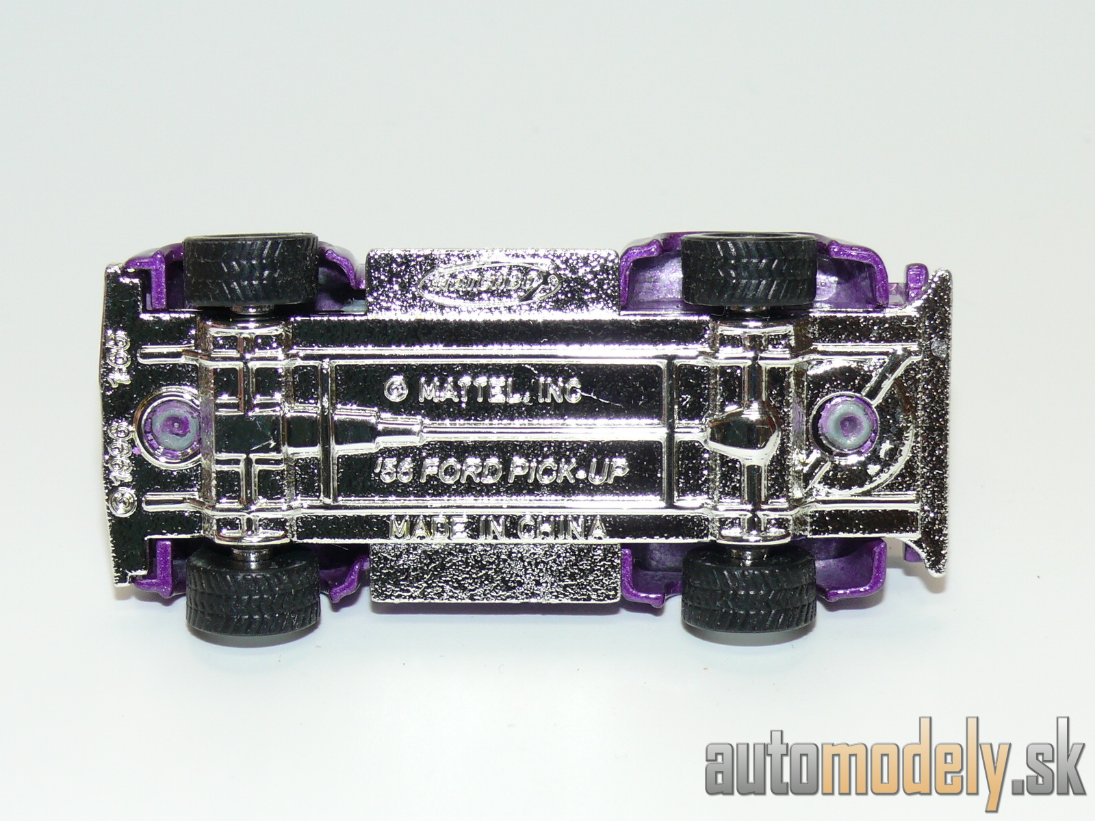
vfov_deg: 15.9
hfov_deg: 21.1
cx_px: 548
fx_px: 2942
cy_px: 410
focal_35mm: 93
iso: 100
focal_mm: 12.8
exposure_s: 1/30
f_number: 4
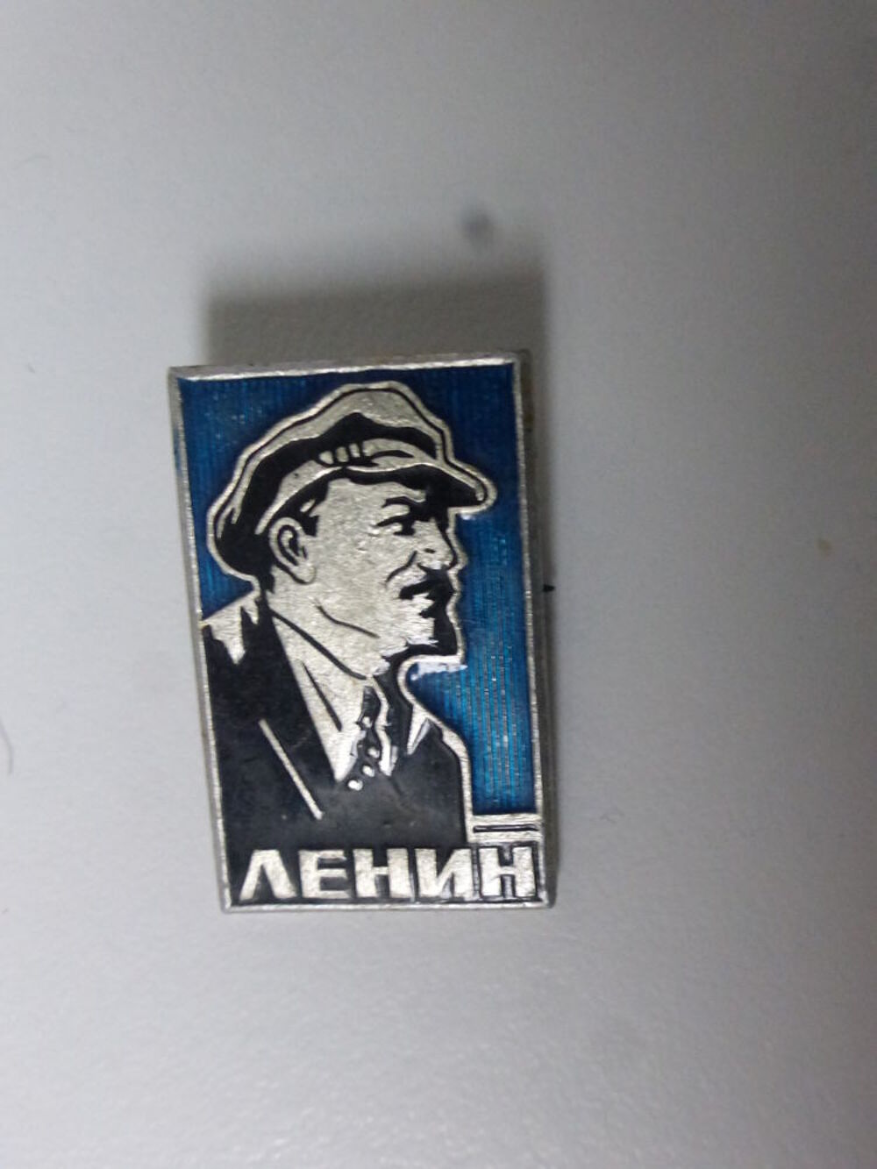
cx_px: 438
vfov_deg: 41.2
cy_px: 584
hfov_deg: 31.5
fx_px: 1554
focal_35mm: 46
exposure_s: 1/40
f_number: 4.1
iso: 800
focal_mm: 7.9
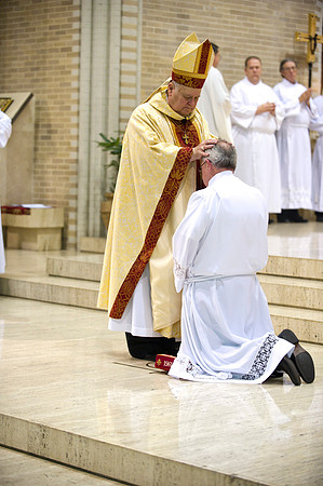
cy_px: 243
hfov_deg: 15.2
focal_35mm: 90
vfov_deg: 22.6
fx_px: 1214
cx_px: 162
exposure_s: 1/160
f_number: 2.8
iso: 2000
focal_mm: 90
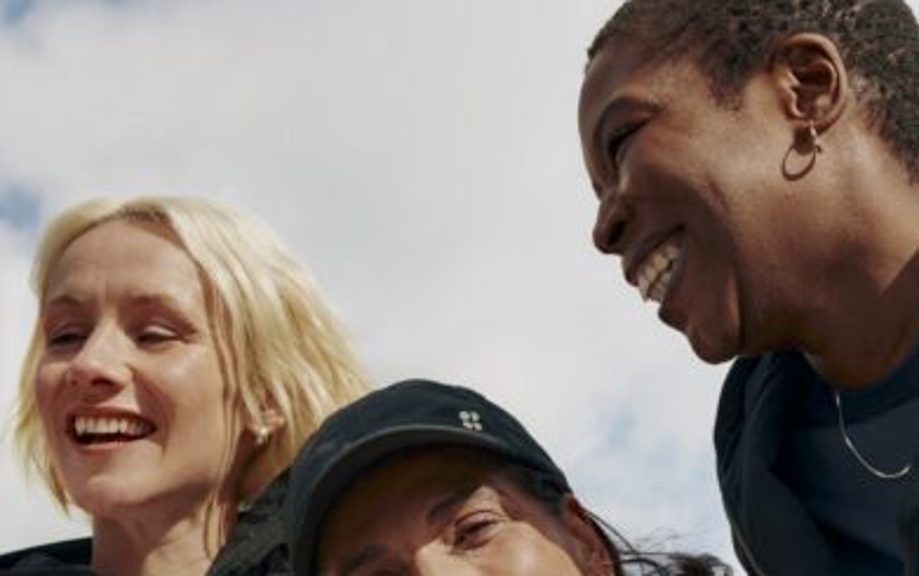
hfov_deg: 19.6
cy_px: 656
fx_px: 2632
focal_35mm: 105
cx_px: 162
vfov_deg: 12.3
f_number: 7.1
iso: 640
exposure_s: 1/3200
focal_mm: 35
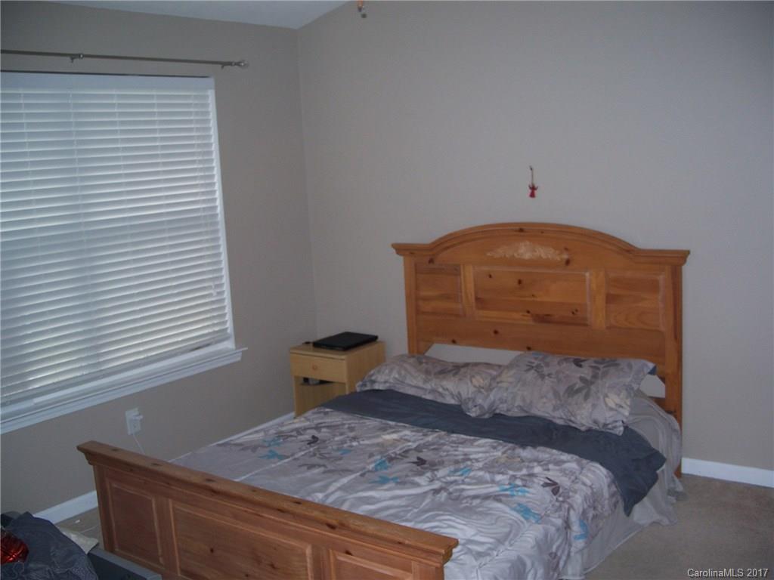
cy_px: 290
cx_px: 387
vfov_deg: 38.7
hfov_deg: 50.1
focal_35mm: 37
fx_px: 827
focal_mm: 7.8
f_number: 2.8
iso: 125
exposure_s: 1/60
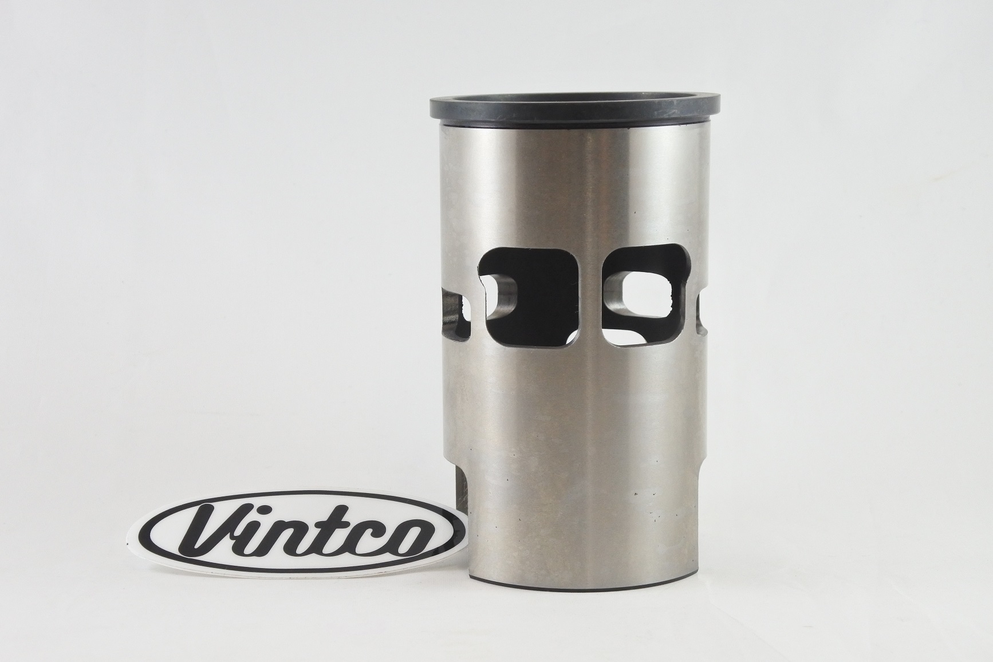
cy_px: 331
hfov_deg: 35.6
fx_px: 1545
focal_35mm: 56
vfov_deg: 24.2
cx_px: 496
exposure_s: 1/125
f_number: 4.8
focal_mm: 21
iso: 640
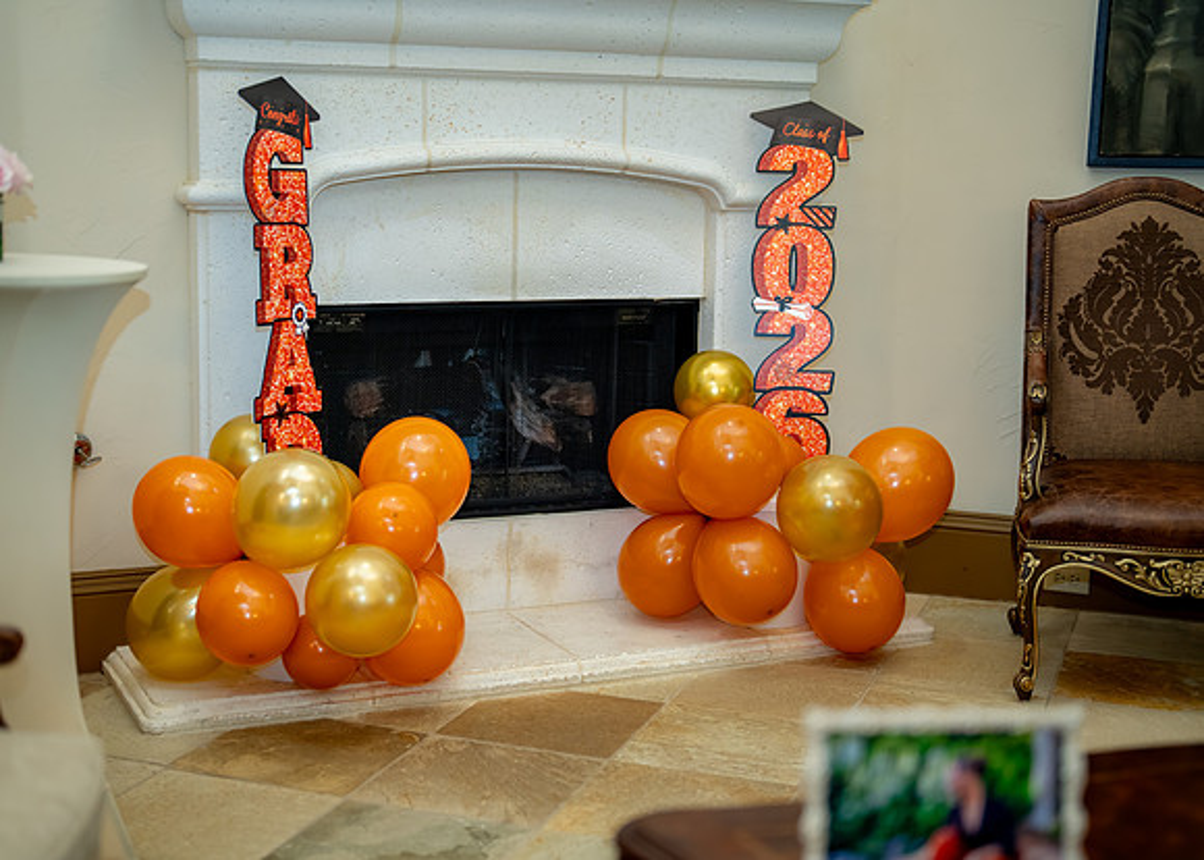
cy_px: 437
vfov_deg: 26.4
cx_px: 570
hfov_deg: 36.3
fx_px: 1835
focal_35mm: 54
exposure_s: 1/400
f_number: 1.2
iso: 1000
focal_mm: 50
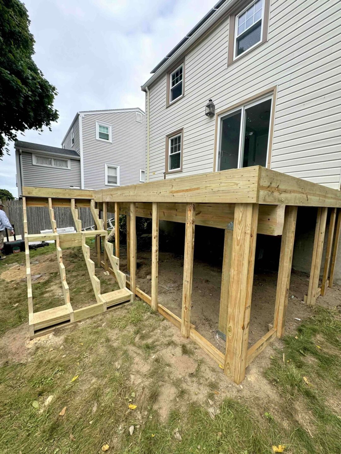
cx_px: 170
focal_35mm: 14
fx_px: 184
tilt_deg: -7.1
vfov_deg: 102.1
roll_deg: -1.6
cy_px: 227
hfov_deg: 85.7
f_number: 2.2
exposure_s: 1/267
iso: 40
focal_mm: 2.22
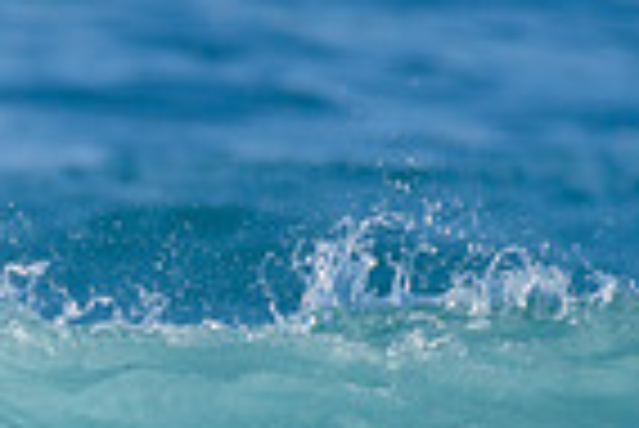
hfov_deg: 0.8
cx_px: -670
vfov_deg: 0.6
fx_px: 44349
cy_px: 729
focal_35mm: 2496
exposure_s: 1/2000
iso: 160
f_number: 5.6
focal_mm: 500
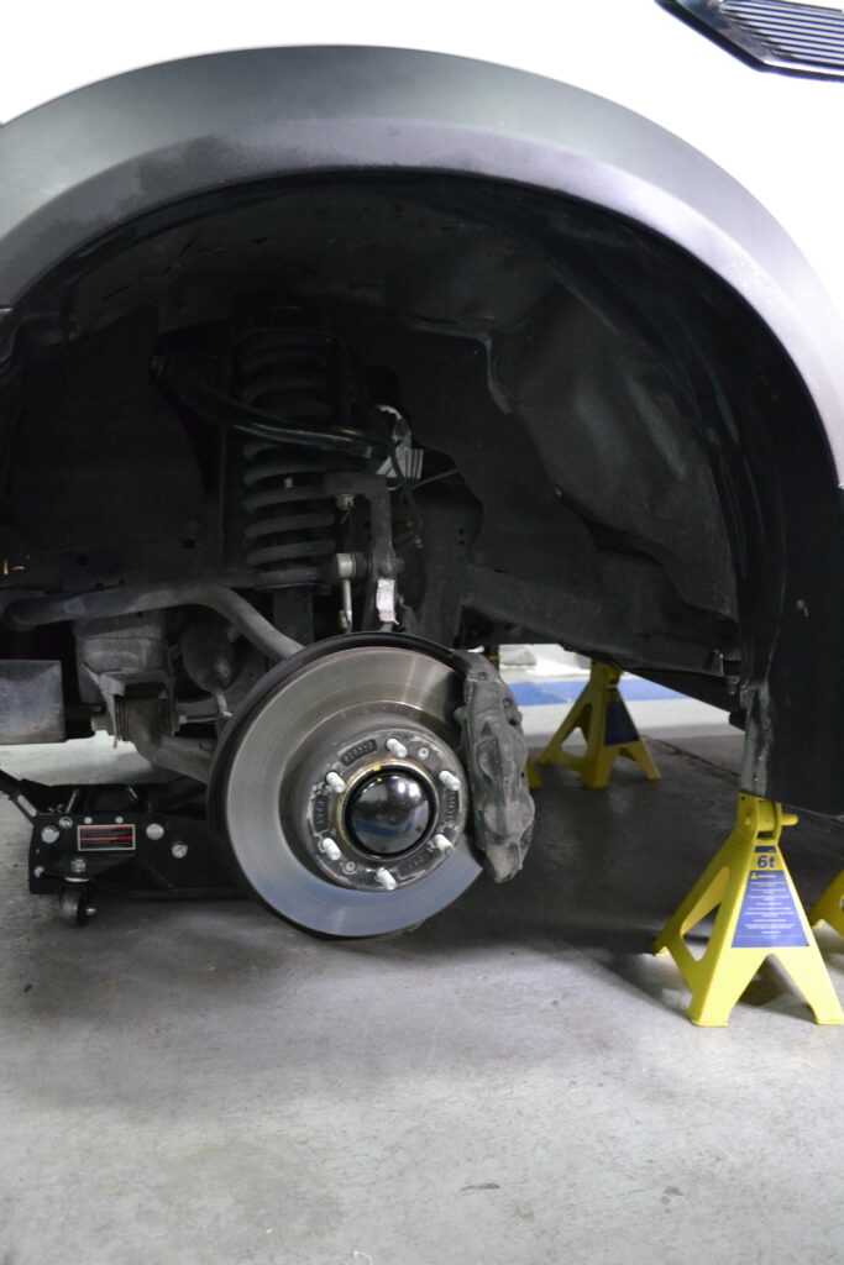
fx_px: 949
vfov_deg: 67.4
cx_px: 422
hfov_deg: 47.9
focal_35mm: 27
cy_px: 632
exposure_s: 1/40
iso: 3200
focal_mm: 18
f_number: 3.5
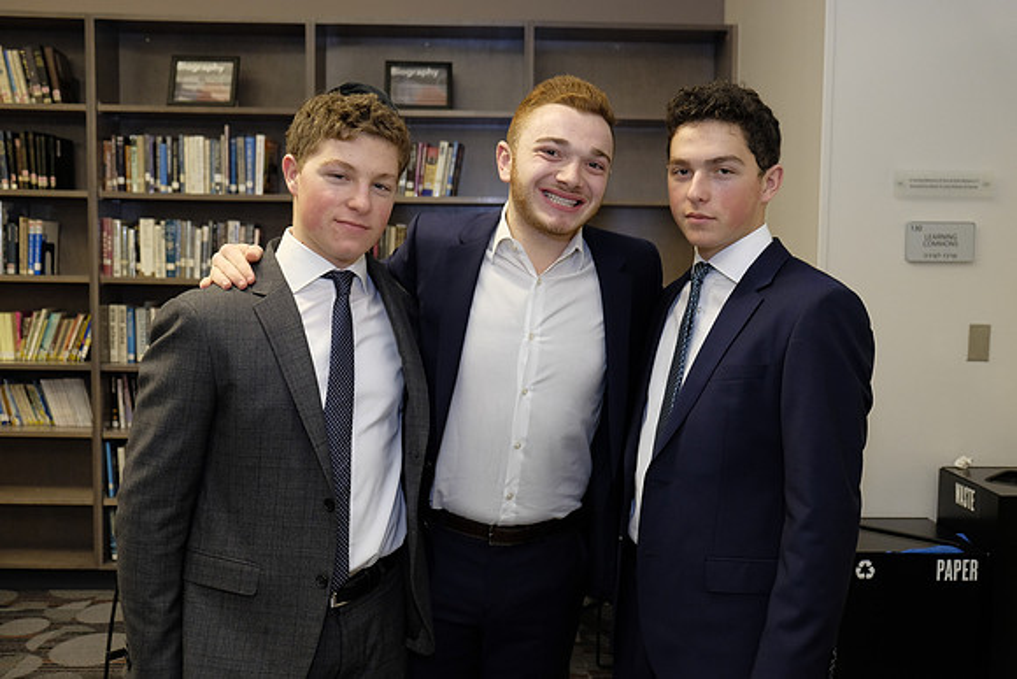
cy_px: 340
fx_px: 1017
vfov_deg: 36.9
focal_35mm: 36
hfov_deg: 53.1
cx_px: 508
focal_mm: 24.3
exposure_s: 1/125
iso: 1000
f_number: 3.2
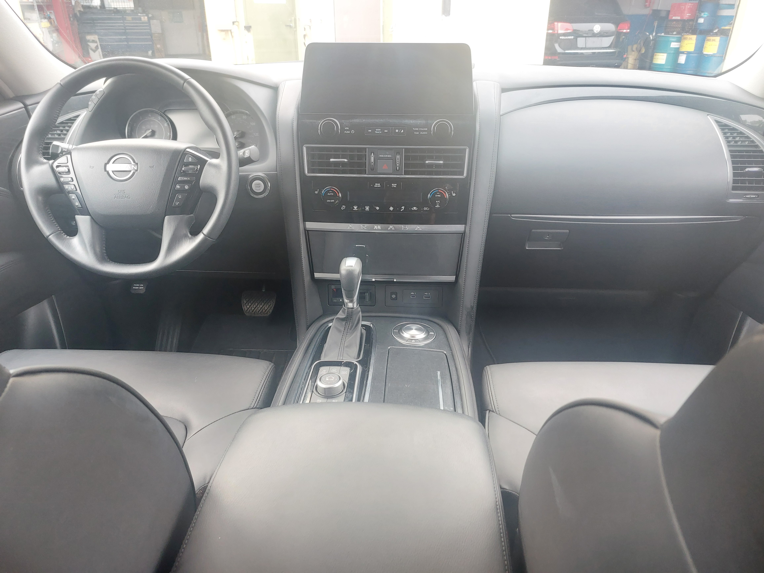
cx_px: 382
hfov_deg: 71.6
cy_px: 286
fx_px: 530
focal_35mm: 24
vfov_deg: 56.8
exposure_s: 1/60
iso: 500
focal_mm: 5.23
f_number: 1.8
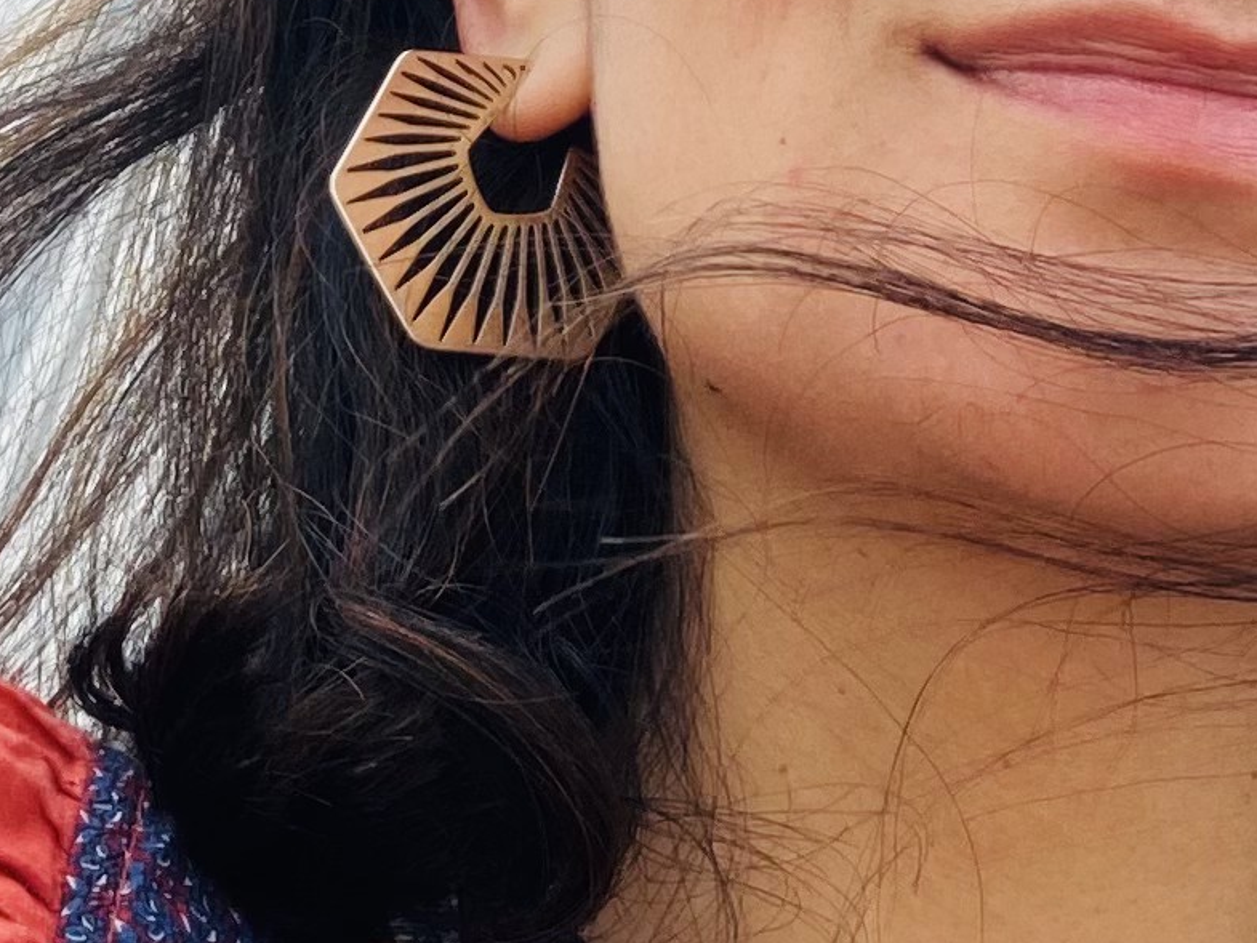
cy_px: -652
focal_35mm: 126
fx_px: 4576
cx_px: 484
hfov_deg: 15.6
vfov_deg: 11.1
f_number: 2.2
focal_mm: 2.87
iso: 20
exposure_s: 1/220
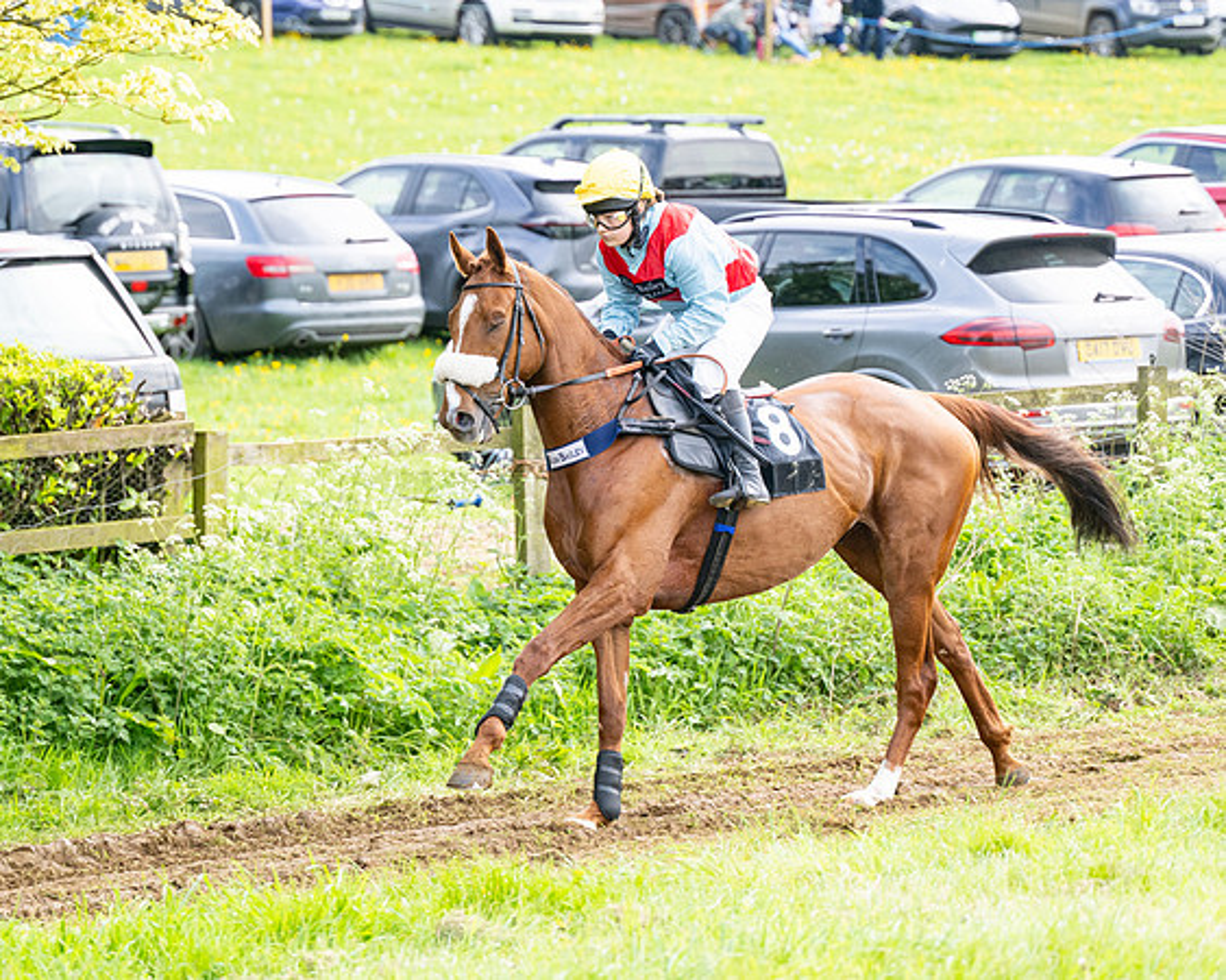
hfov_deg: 8.9
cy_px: 496
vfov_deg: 7.2
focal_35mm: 216
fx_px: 7842
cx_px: 723
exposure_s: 1/1250
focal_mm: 145
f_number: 4
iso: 400
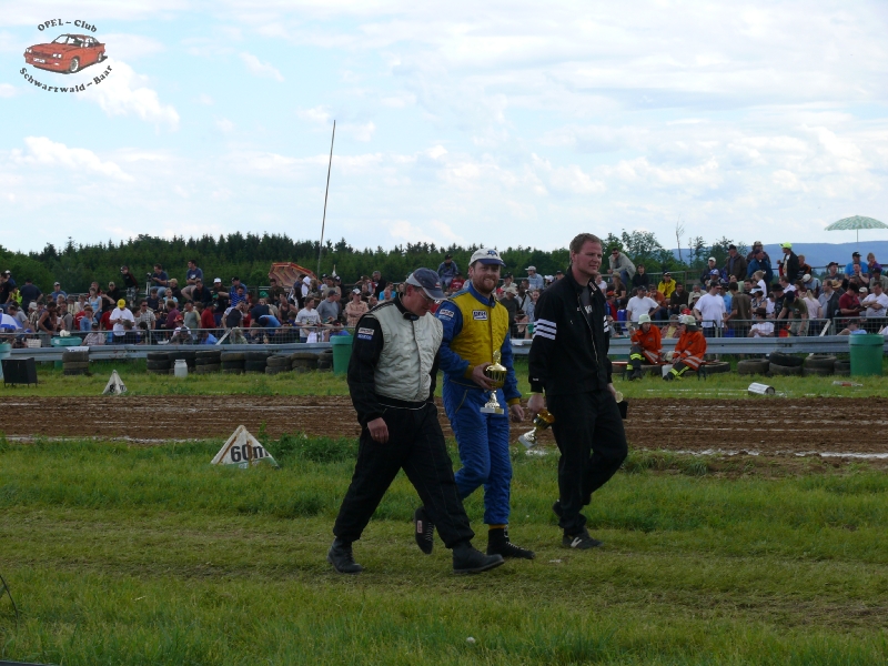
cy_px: 333
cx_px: 444
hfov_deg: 20.4
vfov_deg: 15.4
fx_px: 2463
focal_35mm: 96
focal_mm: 20.2
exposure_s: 1/200
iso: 100
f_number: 5.6
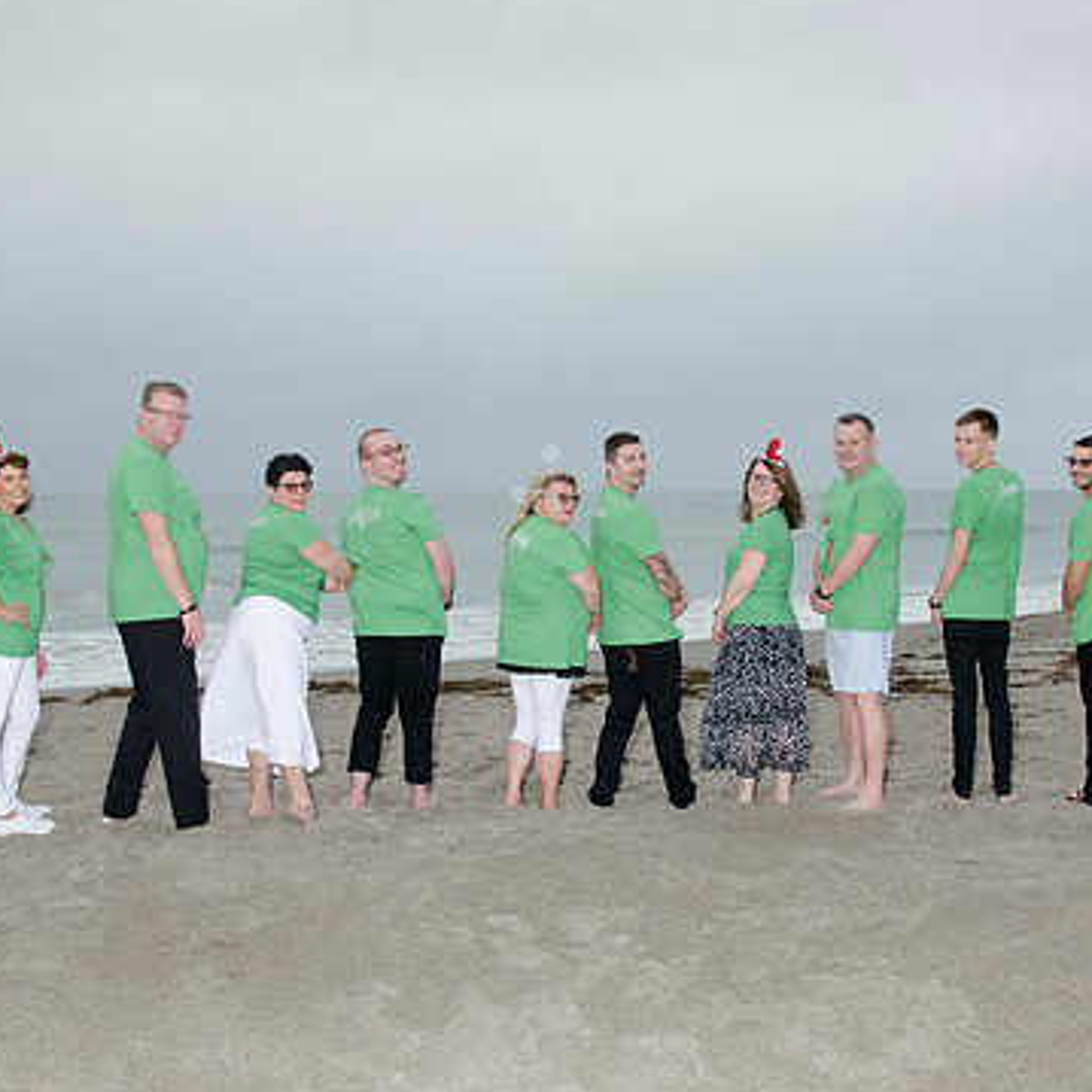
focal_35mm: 37
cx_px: 572
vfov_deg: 44.9
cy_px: 566
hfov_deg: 44.9
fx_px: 1321
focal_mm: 18
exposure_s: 1/80
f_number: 5.6
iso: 200
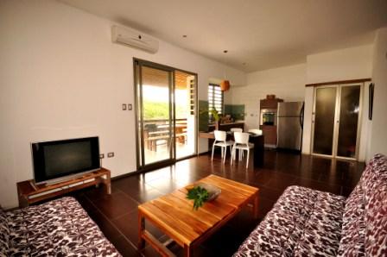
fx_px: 161
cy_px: 128
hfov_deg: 100.4
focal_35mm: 15
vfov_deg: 77.2
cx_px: 194
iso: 640
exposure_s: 1/100
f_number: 6.3
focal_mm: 10
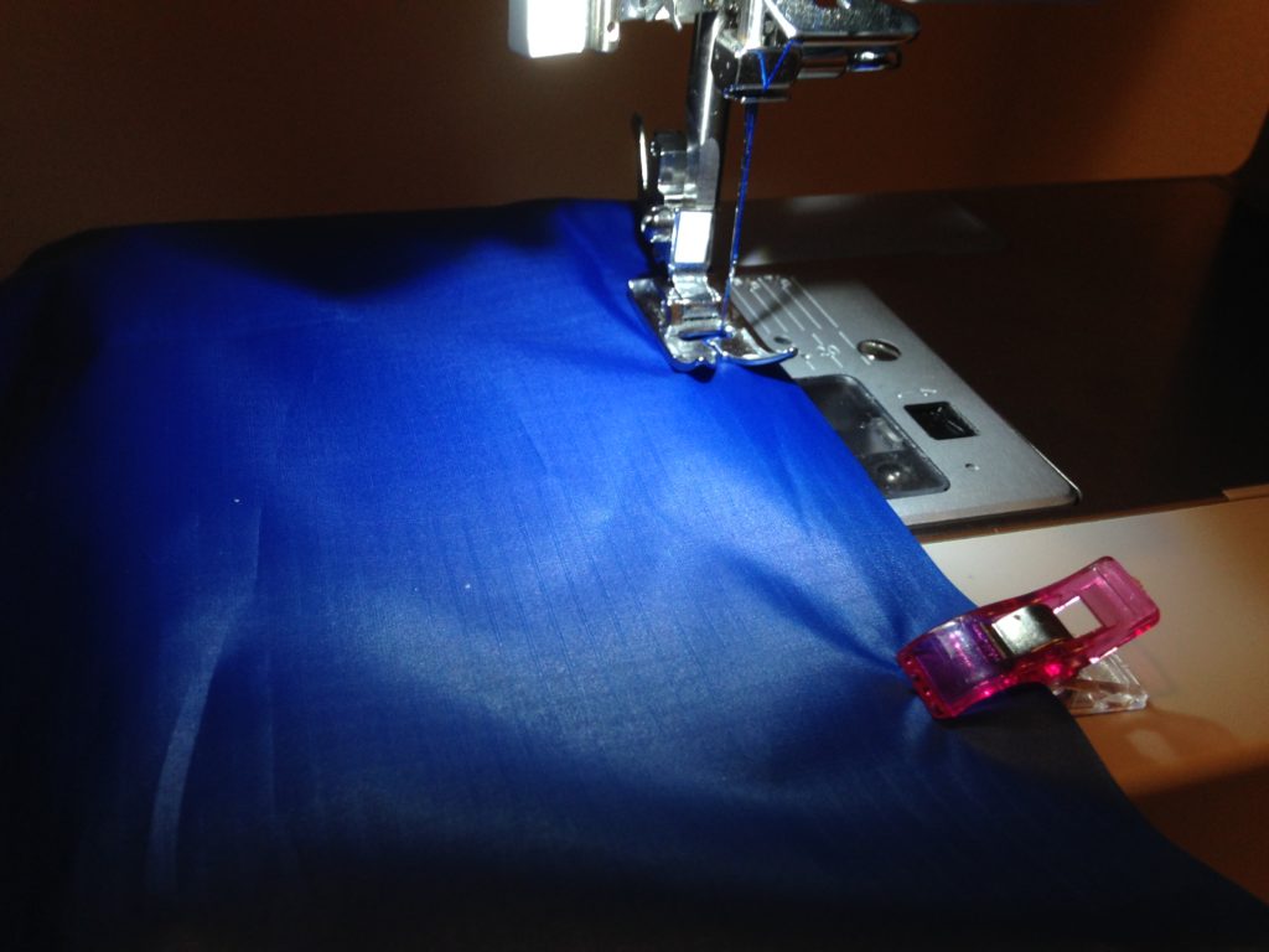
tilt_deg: -35.1
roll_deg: -4.6
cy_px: 476
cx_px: 634
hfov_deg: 55.4
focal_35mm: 33
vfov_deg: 42.9
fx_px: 1210
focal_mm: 4.12
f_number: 2.4
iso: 80
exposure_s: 1/20
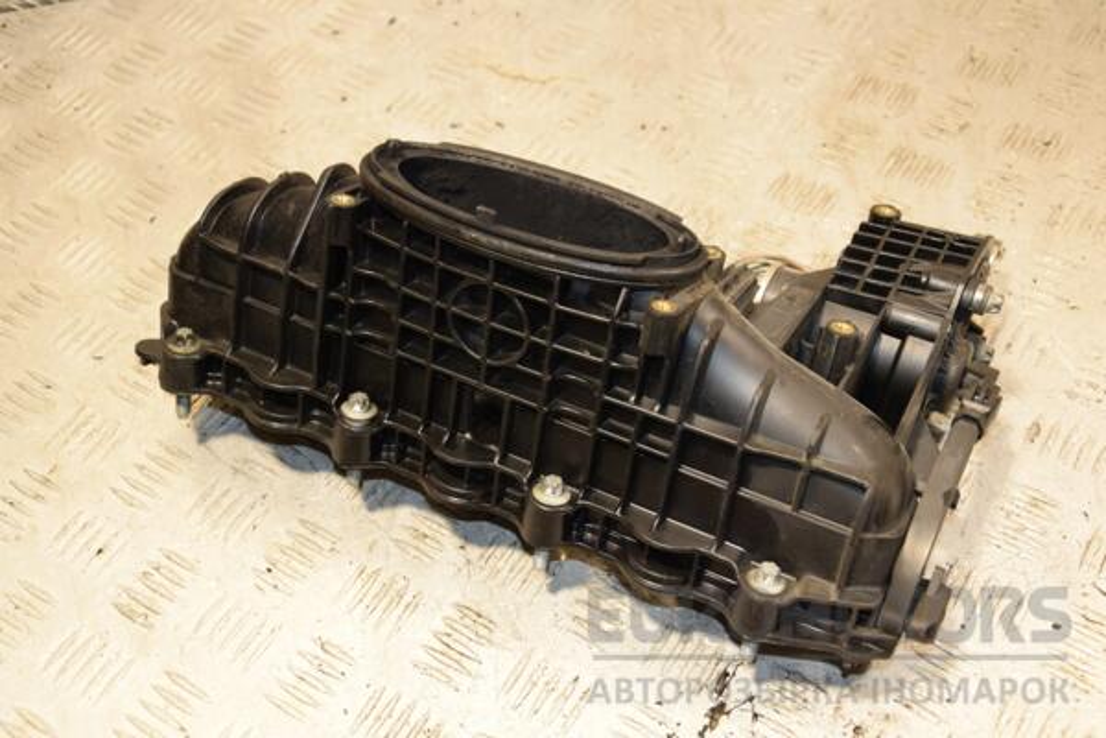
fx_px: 1475
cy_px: 369
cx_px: 553
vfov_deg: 28.1
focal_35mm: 48
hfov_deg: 41.1
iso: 800
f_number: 5
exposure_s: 1/160
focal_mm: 32
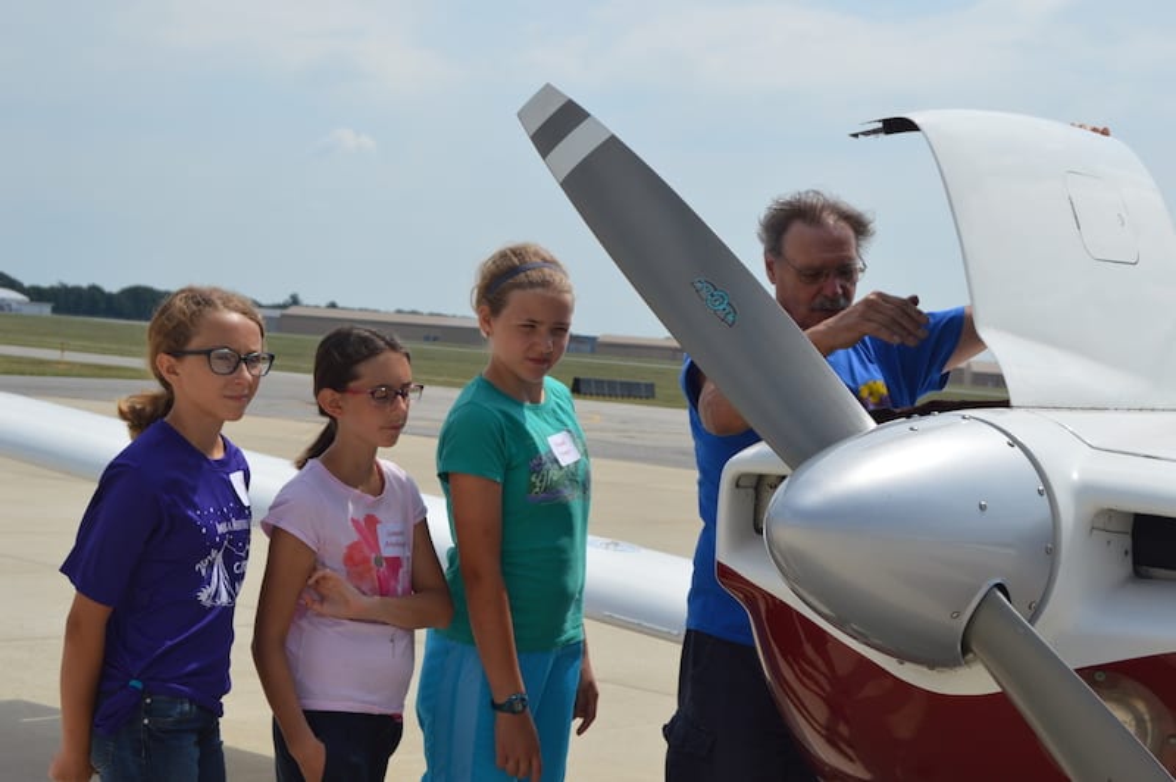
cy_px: 391
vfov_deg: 21.5
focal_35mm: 63
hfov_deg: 31.9
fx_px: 2056
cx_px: 588
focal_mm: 42
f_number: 10
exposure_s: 1/400
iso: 100
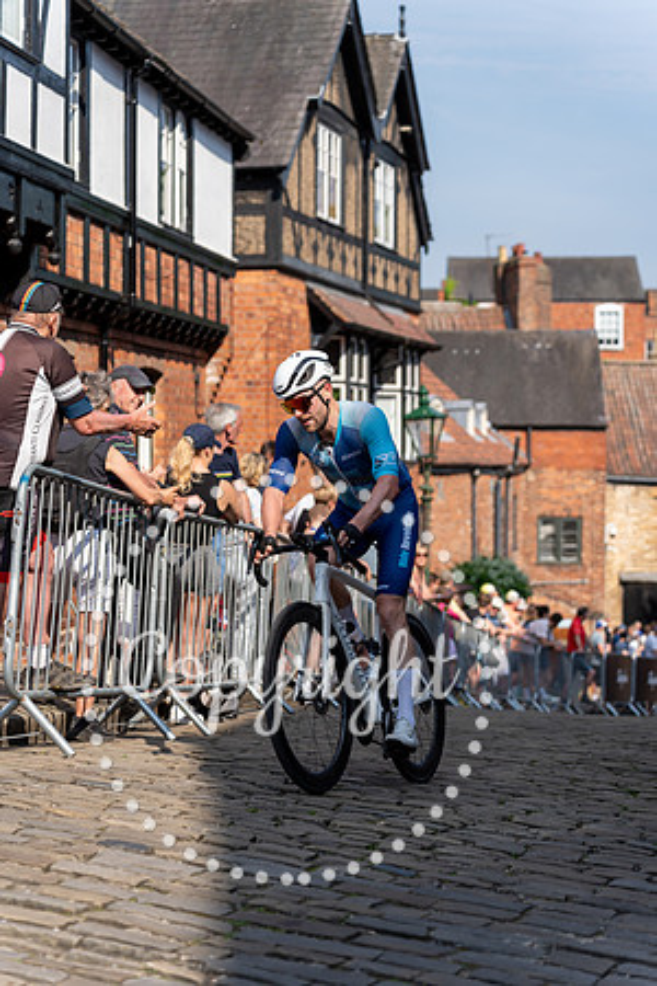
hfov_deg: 18.2
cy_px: 493
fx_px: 2053
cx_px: 328
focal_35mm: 75
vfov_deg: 27.0
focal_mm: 75
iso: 100
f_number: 3.2
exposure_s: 1/1250
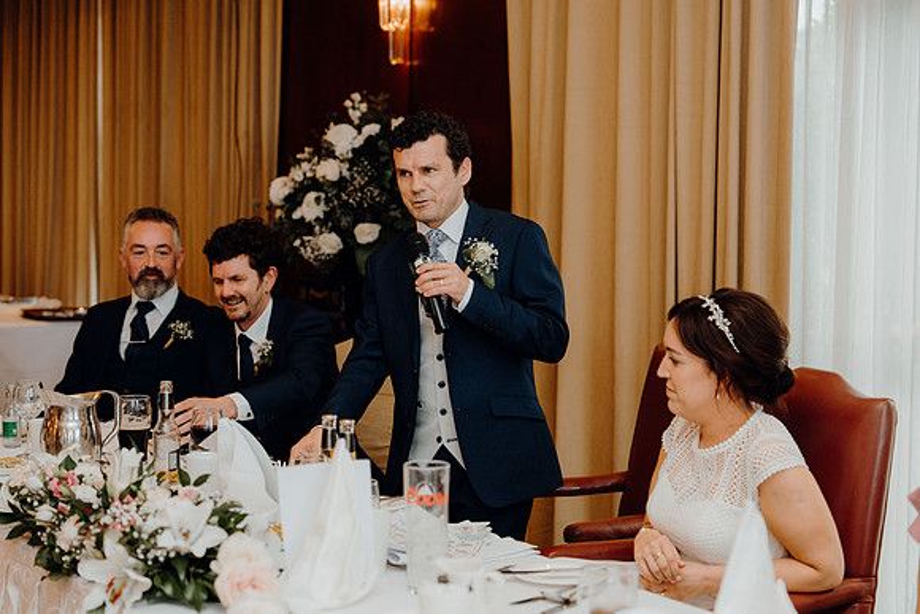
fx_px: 1559
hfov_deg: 32.9
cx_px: 460
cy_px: 307
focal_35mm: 61
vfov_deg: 22.3
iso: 1250
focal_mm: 61
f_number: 2.8
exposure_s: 1/200
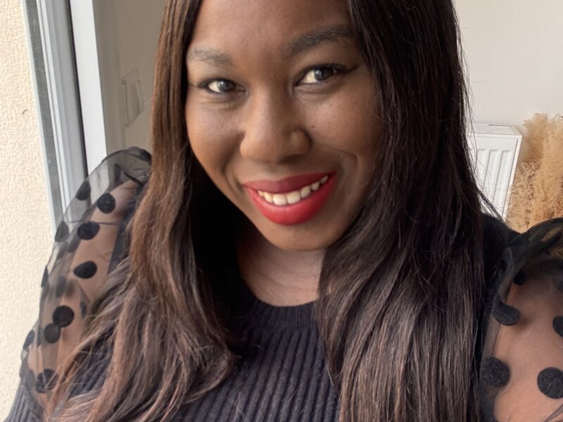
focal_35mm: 30
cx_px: 282
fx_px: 488
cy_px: 211
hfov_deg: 60.0
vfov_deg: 46.8
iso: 125
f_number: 1.9
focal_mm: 2.69
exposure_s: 1/60
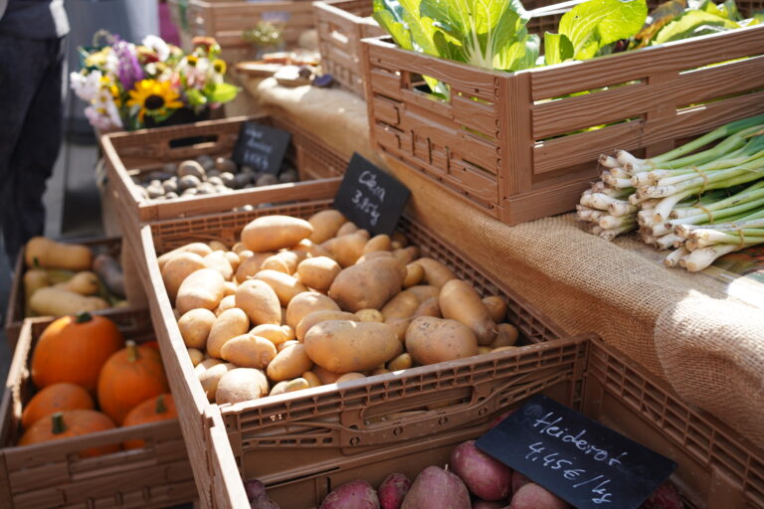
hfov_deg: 54.4
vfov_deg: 37.9
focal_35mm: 35
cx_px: 382
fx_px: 743
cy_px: 254
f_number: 5
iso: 100
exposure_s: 1/250
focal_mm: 35
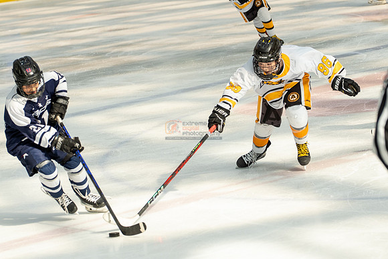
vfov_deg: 7.4
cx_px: 236
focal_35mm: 186
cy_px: 108
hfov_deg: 11.1
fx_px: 2004
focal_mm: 102
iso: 800
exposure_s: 1/1600
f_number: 3.5
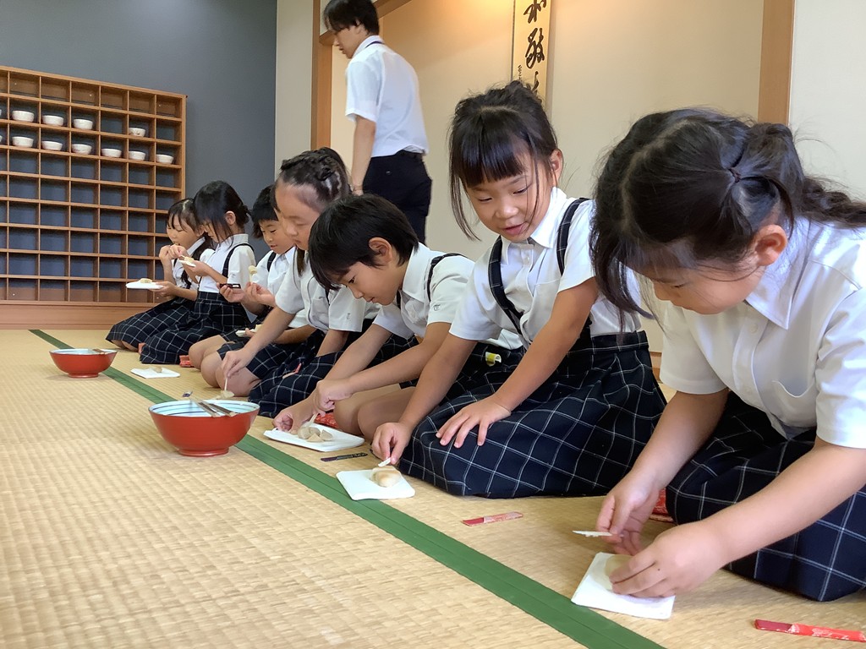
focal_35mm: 31
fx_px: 776
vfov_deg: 45.4
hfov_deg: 58.4
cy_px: 324
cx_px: 433
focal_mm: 3.3
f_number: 2.4
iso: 125
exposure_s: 1/60
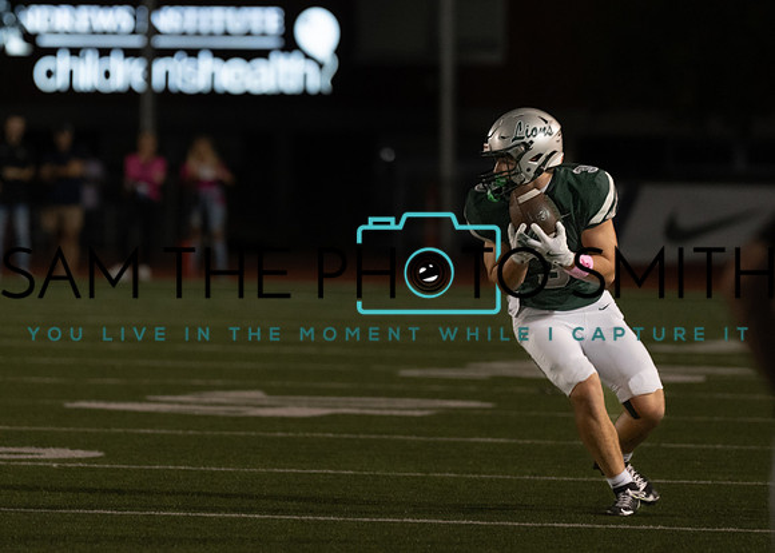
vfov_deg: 3.6
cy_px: 188
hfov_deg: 5.0
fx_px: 8829
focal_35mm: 401
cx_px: 287
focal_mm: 200
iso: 1000
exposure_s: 1/1000
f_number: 2.8
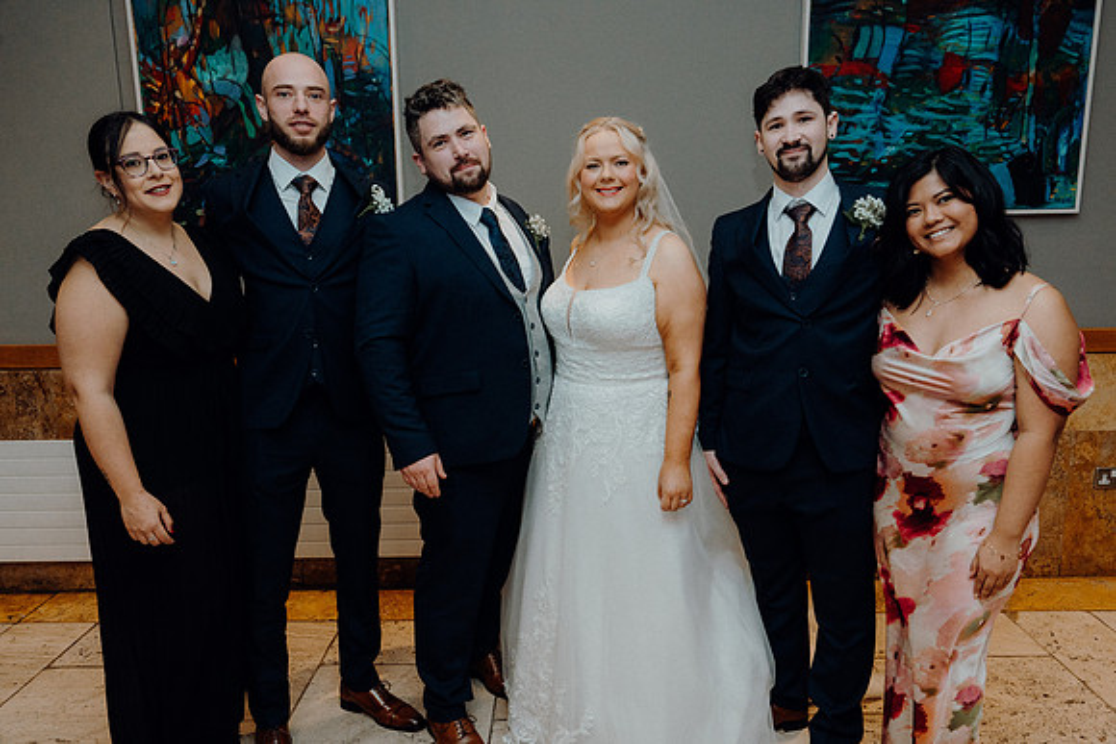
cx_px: 558
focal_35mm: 26
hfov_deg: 69.4
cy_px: 372
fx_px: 806
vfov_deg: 49.6
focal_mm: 26
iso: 2500
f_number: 5
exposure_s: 1/160
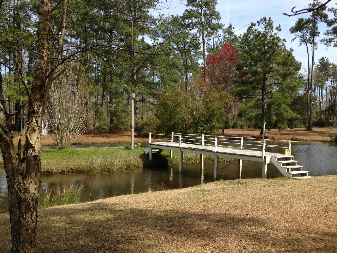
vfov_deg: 33.6
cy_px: 138
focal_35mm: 43
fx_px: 419
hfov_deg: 43.5
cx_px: 208
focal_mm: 4.13
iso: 50
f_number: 2.4
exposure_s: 1/1232
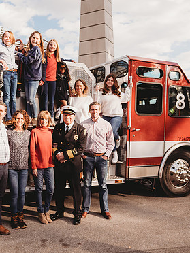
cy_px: 131
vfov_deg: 51.3
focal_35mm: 36
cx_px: 50
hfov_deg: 38.7
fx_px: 263
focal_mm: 24
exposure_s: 1/640
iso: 100
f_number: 3.5
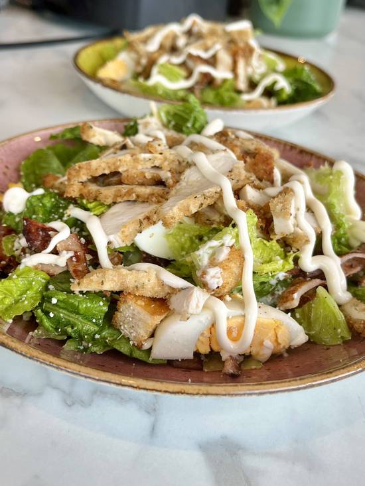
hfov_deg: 53.1
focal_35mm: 26
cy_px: 243
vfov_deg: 67.3
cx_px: 182
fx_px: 365
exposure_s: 1/100
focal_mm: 5.1
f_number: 1.6
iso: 40
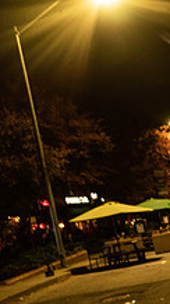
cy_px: 250
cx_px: 392
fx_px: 539
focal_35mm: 67
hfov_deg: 13.7
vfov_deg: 30.6
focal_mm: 24
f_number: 3.5
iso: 2000
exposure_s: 1/60
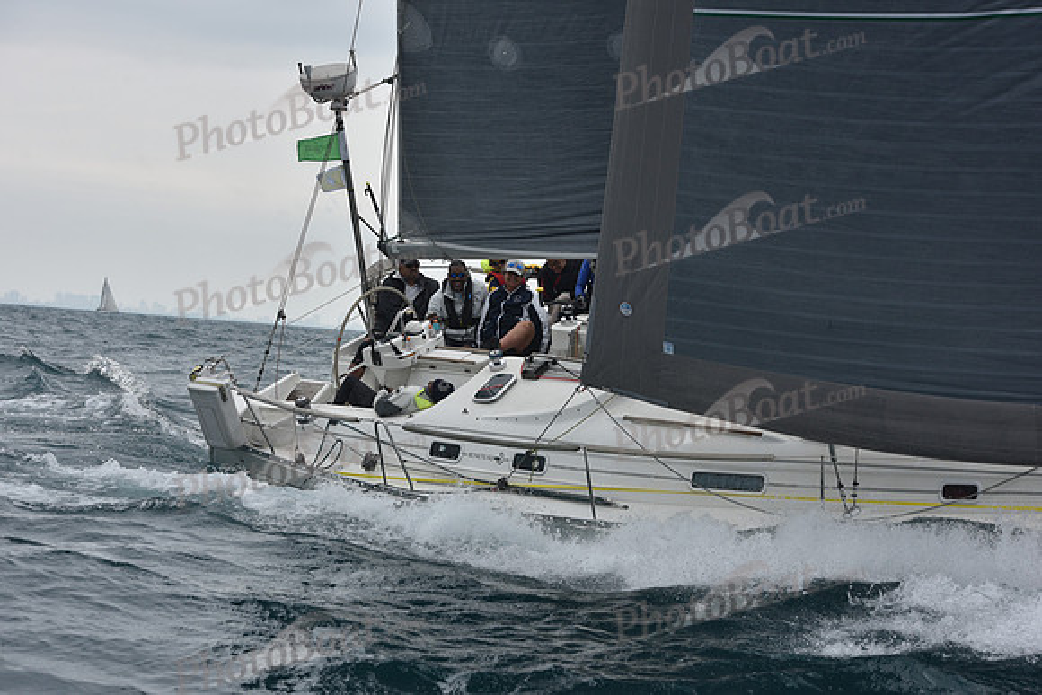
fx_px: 2374
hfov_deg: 24.8
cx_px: 521
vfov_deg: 16.7
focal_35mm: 82
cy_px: 348
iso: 250
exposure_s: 1/800
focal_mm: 82
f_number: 7.1
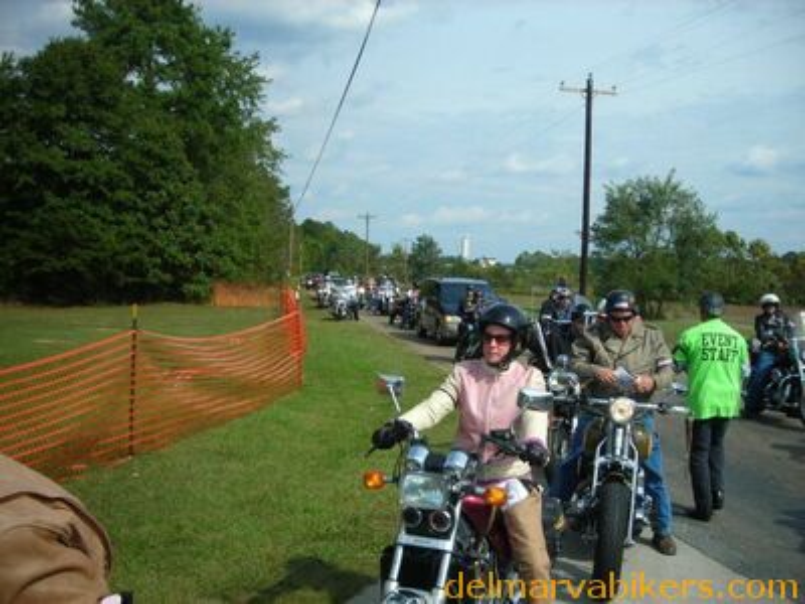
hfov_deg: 49.0
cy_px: 302
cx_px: 402
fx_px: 884
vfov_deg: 37.7
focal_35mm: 38
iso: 50
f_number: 6.4
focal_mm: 6.3
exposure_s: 1/180
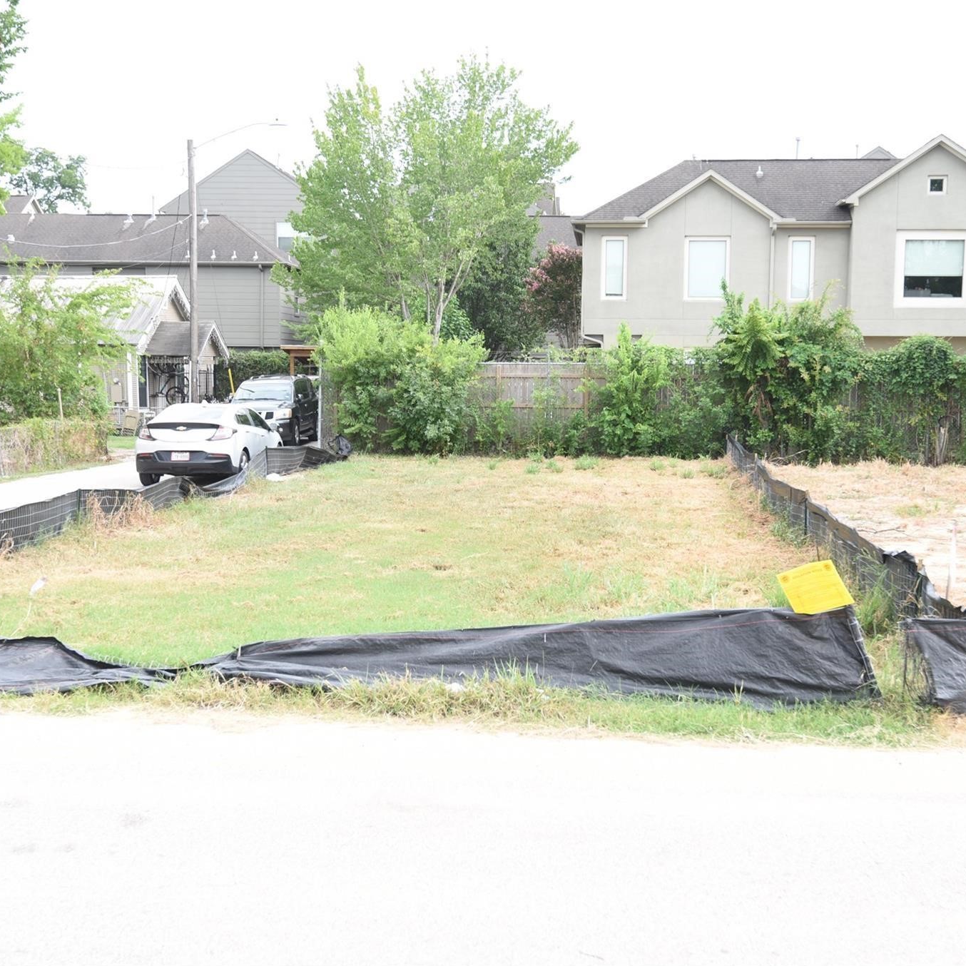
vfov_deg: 37.6
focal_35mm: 45
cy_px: 481
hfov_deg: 37.5
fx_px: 1421
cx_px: 507
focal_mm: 35
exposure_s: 1/80
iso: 100
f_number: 4.5
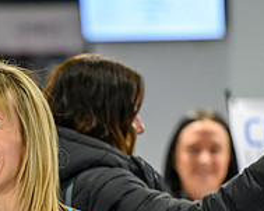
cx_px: -75
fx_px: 2772
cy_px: 260
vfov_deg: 4.3
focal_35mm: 355
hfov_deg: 5.4
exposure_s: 1/200
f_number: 2.8
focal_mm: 105
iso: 4000
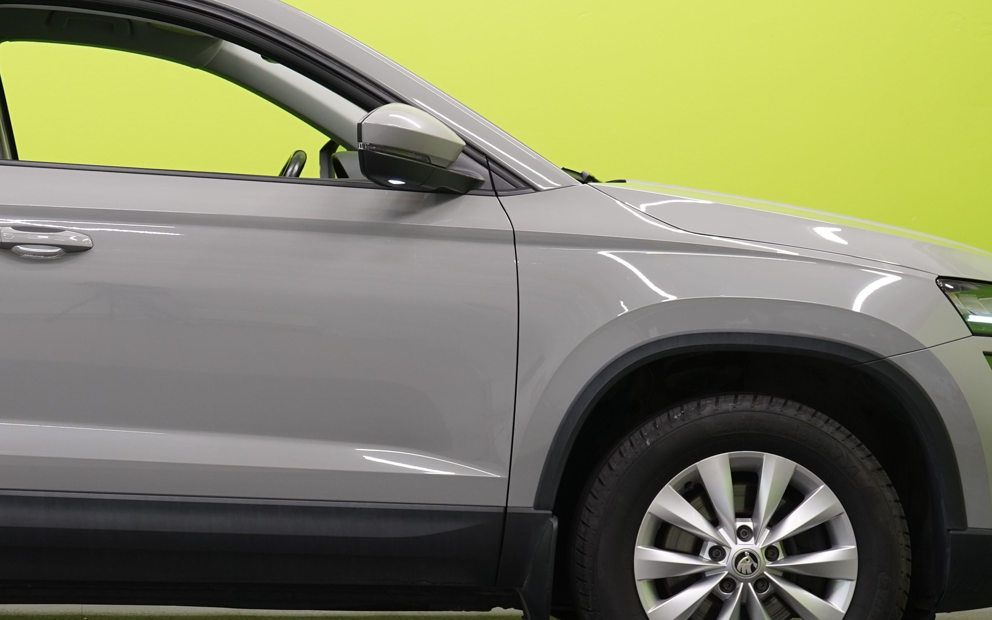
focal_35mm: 117
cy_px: 310
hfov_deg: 17.5
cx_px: 70
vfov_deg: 11.2
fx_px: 3163
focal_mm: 49
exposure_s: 1/30
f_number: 4.5
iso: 400
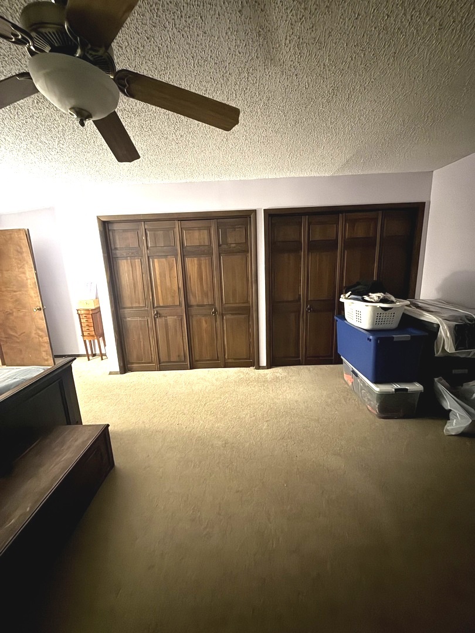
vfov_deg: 102.1
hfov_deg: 85.7
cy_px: 316
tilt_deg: -12.0
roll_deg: +1.4
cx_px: 238
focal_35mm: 14
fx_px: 256
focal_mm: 2.22
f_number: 2.2
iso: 1000
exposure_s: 1/8
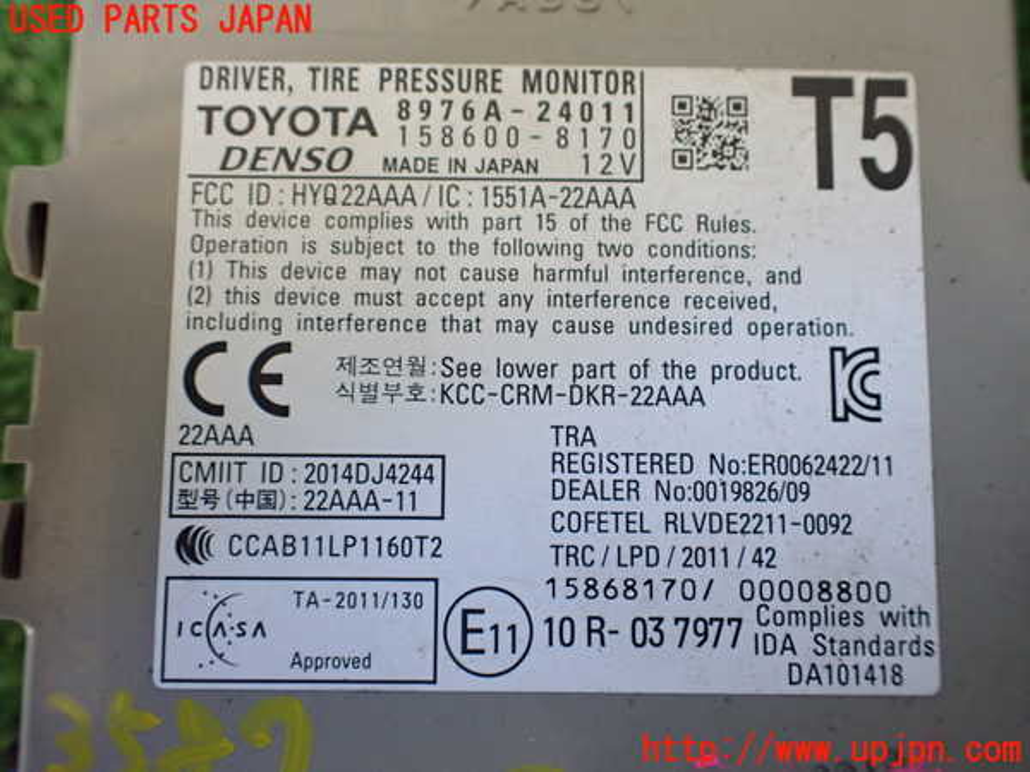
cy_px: 386
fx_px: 893
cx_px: 515
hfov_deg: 60.0
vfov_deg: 46.8
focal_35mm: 30
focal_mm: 5.4
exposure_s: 1/125
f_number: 2.3
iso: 800
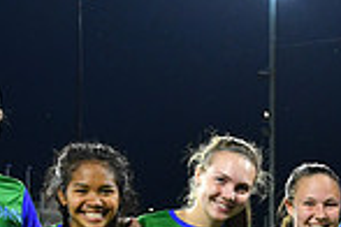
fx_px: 1288
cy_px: 441
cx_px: 392
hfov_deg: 14.7
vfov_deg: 9.5
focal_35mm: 136
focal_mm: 23
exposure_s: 1/200
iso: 1600
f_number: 4
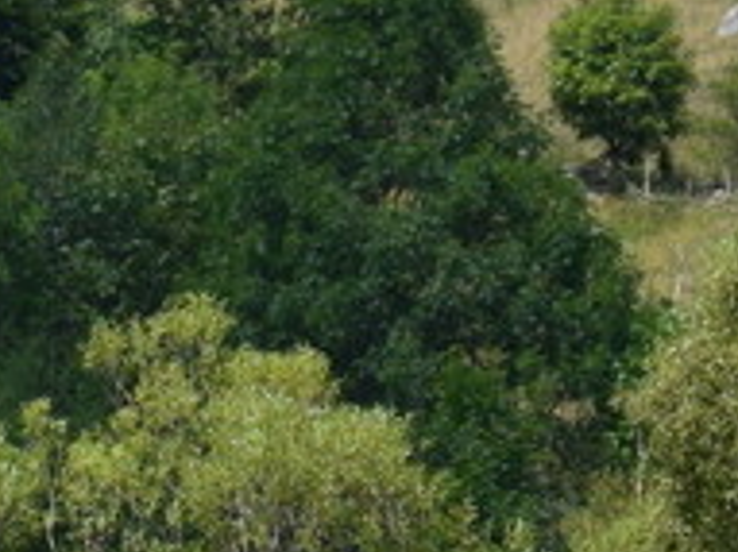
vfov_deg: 2.2
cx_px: -236
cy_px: 511
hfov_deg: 3.0
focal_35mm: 666
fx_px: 14190
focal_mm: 86
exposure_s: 1/640
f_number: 5
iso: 100
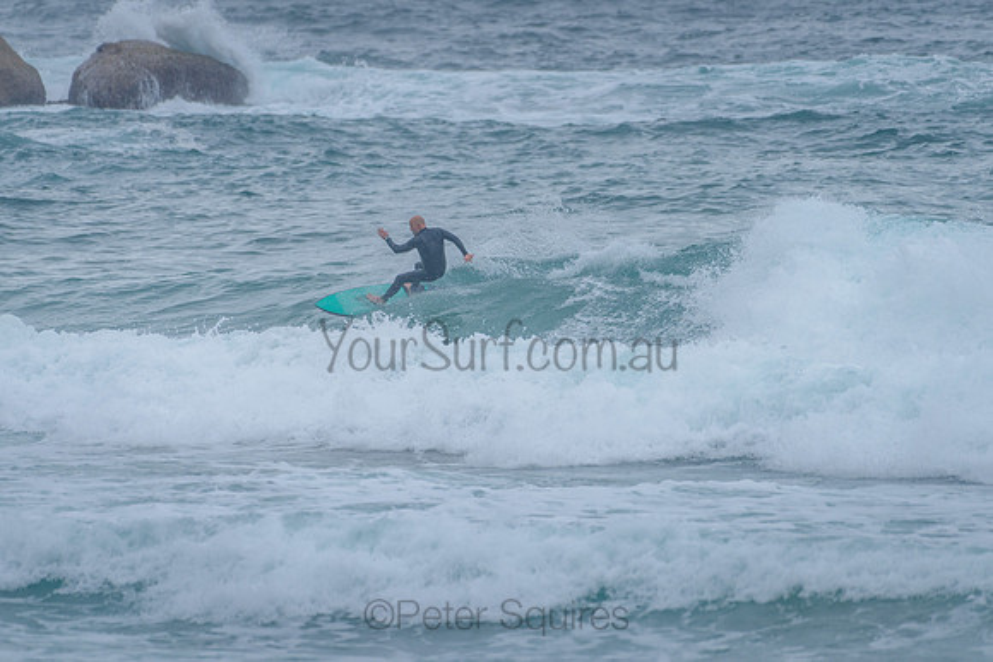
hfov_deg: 3.4
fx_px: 16905
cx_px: 498
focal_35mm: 613
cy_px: 257
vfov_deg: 2.2
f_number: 5.6
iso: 400
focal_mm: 500
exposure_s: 1/1250
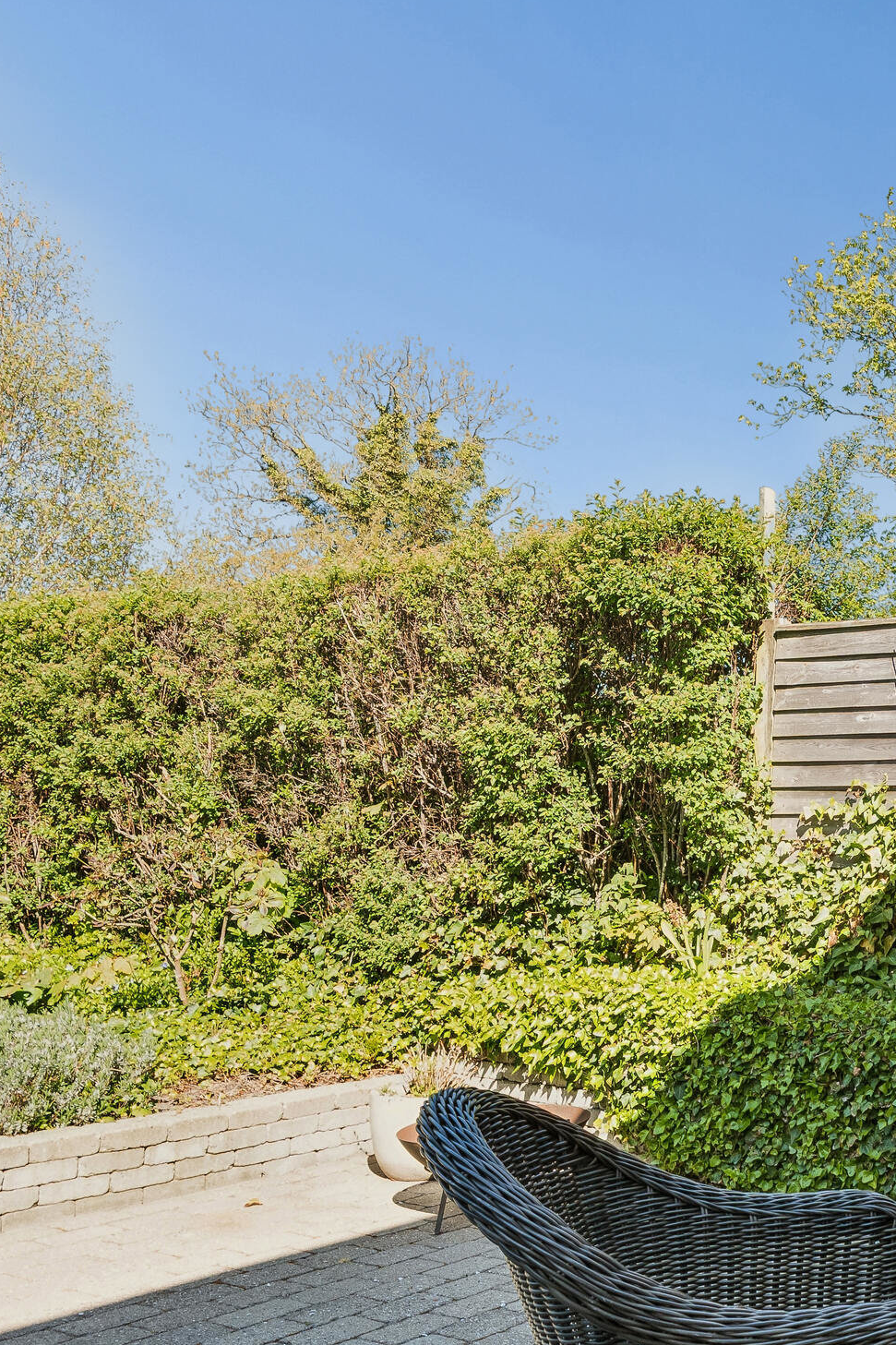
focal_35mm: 35
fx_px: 1307
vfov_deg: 53.4
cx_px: 1092
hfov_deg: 31.4
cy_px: 895
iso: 500
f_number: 10
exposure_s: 1/125
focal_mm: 17
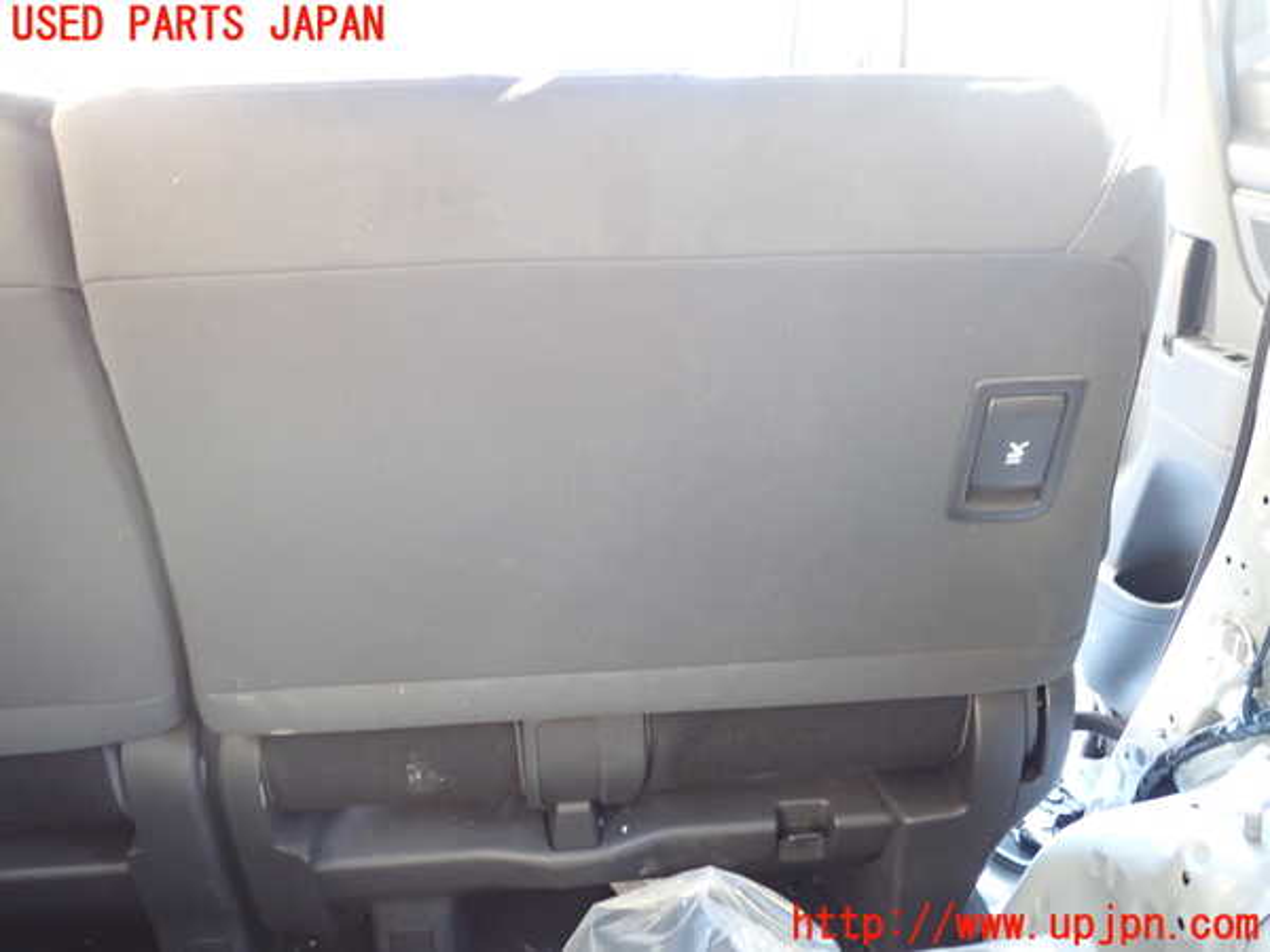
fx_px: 1101
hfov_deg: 60.0
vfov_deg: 46.8
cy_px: 476
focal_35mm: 30
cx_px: 635
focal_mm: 5.4
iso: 400
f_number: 2.3
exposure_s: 1/30
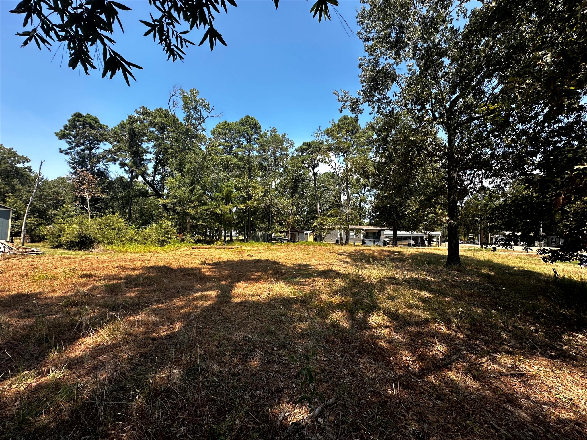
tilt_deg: +3.8
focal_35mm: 14
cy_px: 220
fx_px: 237
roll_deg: -1.9
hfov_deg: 102.1
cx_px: 294
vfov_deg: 85.7
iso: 40
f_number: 2.2
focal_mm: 2.22
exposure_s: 1/725
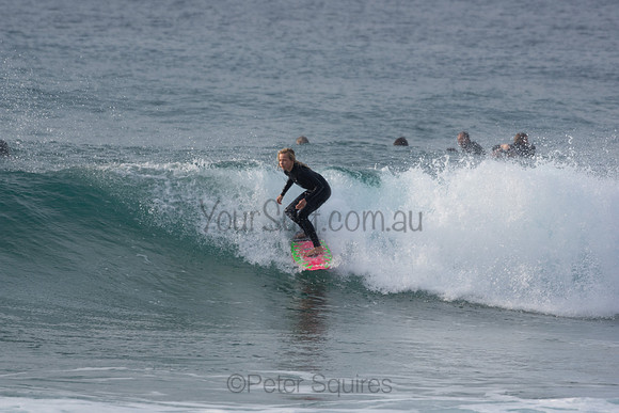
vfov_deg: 2.9
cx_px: 310
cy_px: 206
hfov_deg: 4.3
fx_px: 8255
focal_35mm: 480
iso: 360
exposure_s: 1/1600
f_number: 5.6
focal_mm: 320
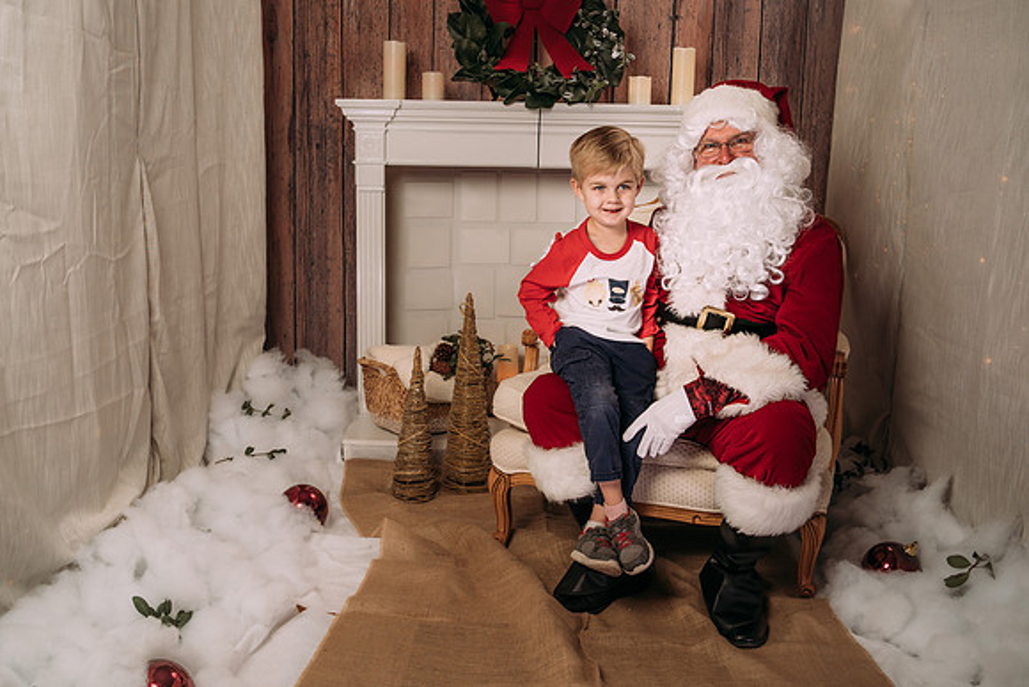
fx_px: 1116
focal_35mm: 39
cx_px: 487
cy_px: 341
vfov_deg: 34.2
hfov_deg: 49.5
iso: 100
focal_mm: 35
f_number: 6.3
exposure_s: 1/100
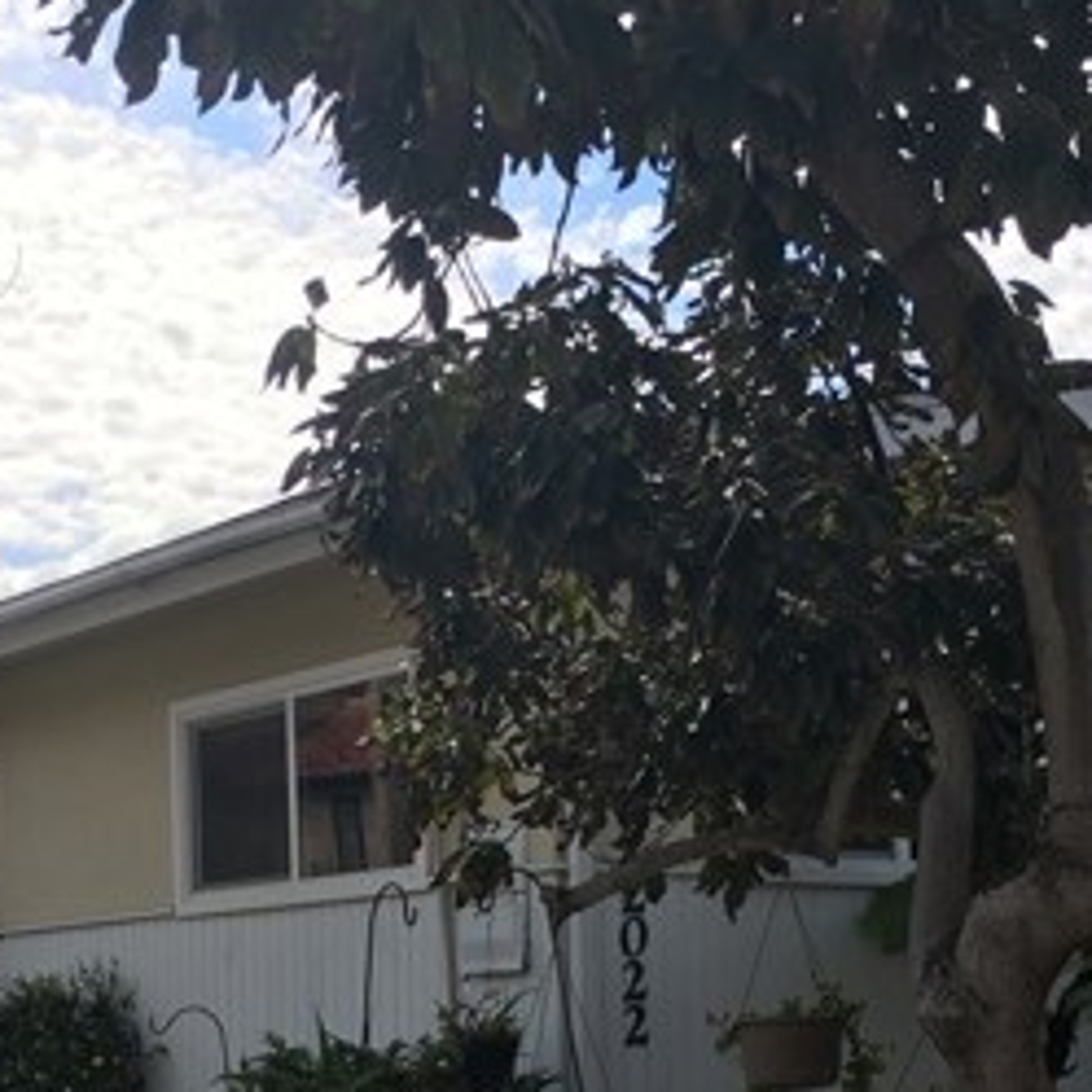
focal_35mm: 66
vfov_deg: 25.5
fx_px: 2356
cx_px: 496
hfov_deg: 26.1
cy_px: 925
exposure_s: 1/1326
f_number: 2.2
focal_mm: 4.15
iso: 25
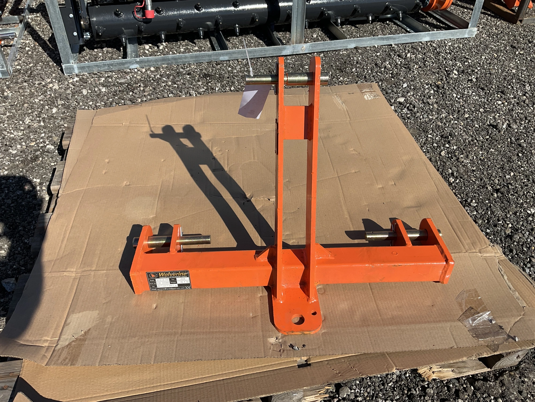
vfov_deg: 48.2
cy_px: 201
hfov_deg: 61.7
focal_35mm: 29
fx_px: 448
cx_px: 268
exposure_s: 1/2227
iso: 25
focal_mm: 3
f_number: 1.8
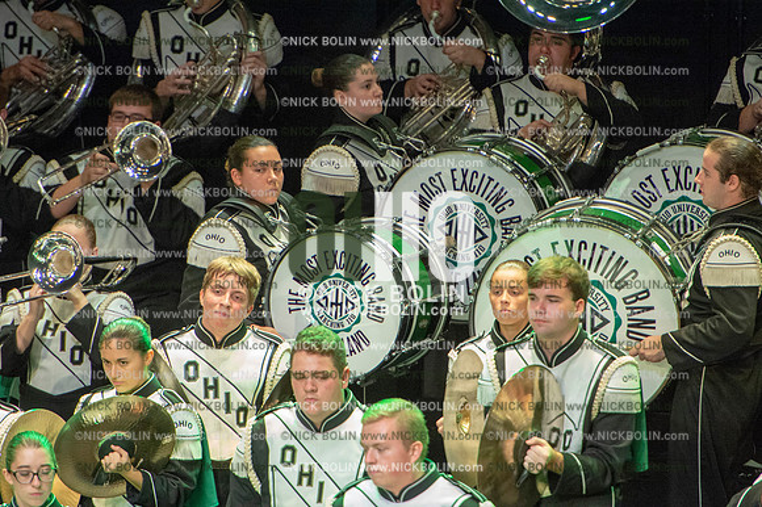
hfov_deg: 5.2
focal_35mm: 400
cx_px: 381
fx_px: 8462
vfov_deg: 3.4
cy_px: 254
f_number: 5.6
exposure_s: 1/320
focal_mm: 400
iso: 8000
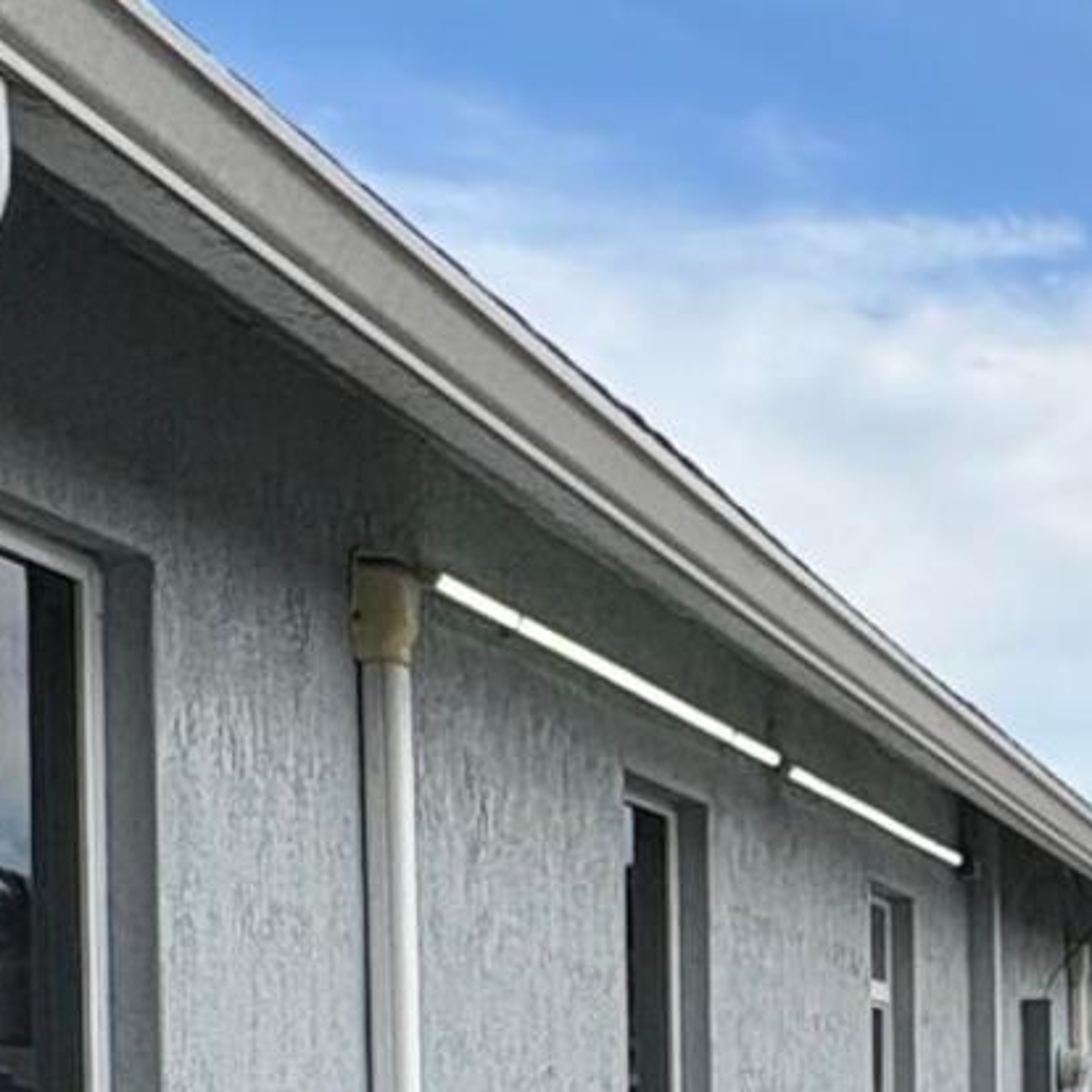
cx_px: 1438
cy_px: 1390
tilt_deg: -4.4
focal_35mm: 86
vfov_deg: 18.8
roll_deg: +0.3
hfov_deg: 18.7
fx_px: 3069
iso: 50
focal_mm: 2.22
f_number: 2.2
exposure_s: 1/1198
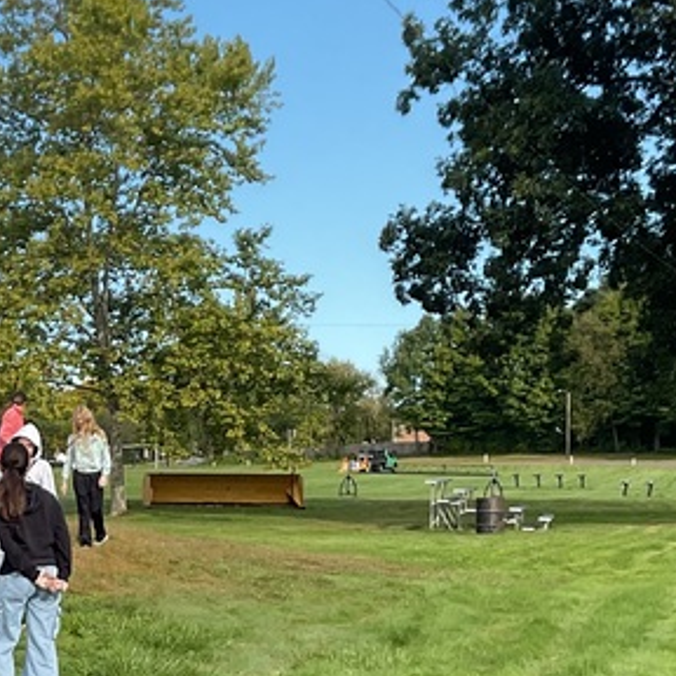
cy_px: 634
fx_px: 2011
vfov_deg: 18.7
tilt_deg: -7.7
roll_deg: +1.6
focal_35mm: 91
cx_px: 45
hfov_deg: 18.7
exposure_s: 1/978
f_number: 1.8
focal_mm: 3
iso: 16
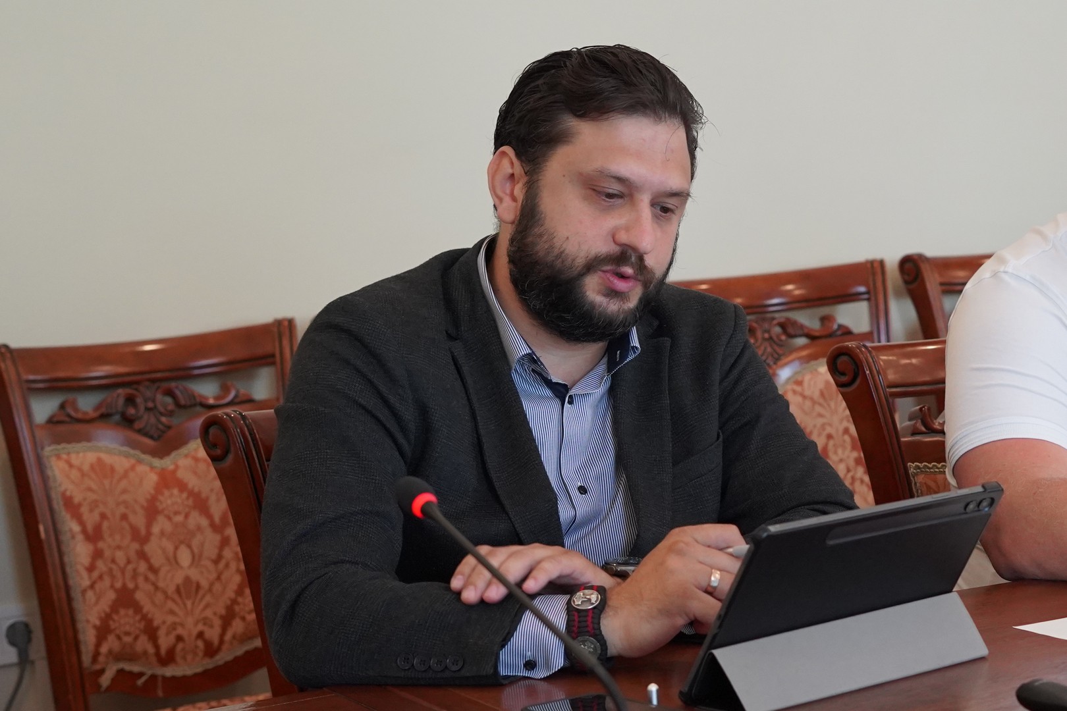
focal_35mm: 50
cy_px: 356
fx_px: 1482
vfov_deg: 27.0
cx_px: 534
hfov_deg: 39.6
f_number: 4
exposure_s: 1/160
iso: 3200
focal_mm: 50
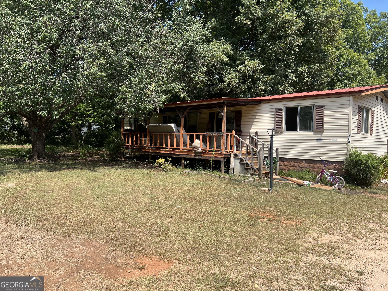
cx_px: 194
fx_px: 291
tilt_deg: -0.5
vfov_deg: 53.1
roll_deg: -3.1
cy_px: 146
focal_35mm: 26
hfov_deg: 67.3
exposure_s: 1/2045
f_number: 1.5
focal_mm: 5.7
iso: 50
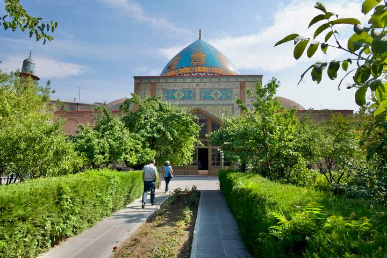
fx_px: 215
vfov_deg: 61.9
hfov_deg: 84.0
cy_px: 129
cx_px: 194
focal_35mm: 20
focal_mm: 20
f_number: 11
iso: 250
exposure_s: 1/250
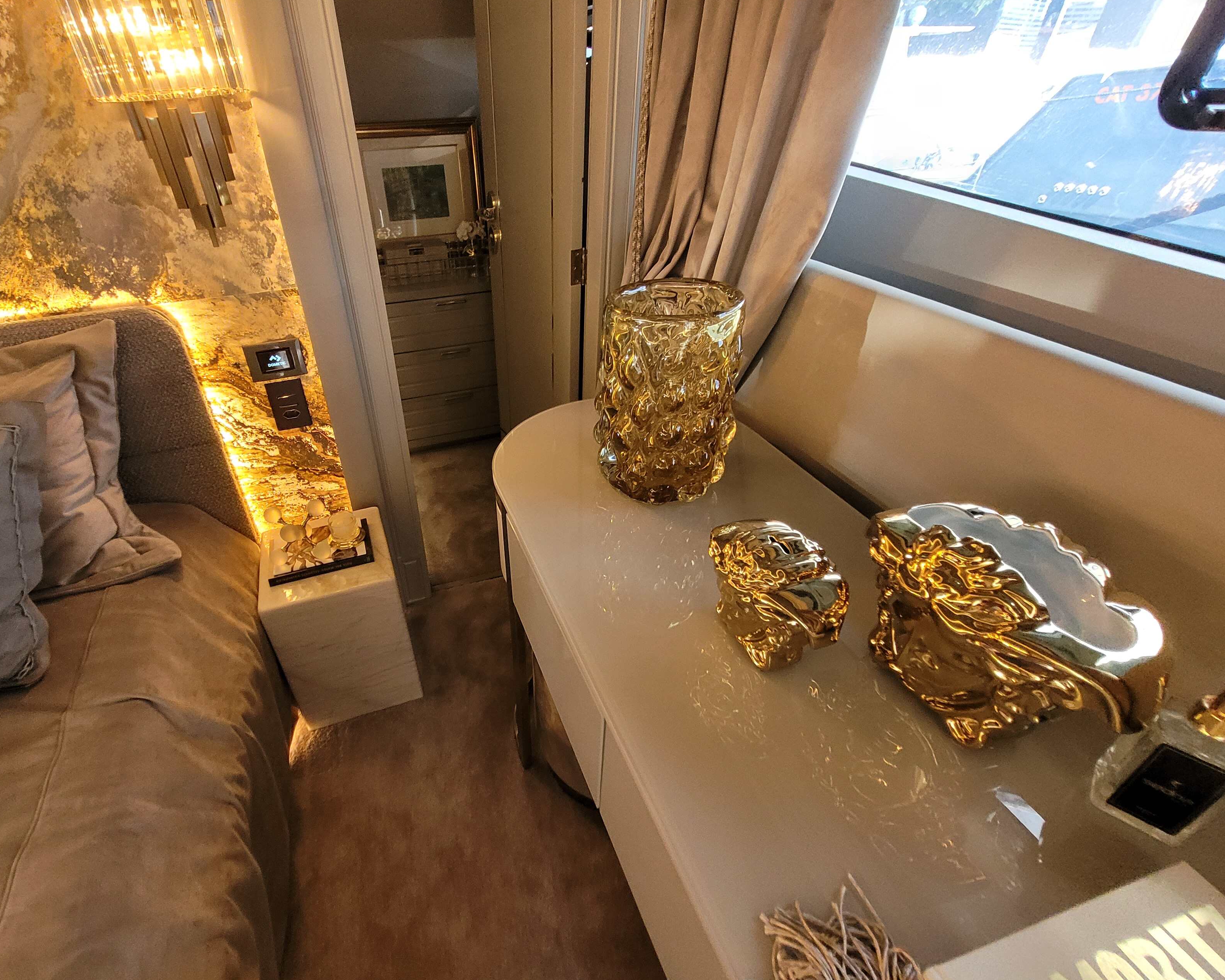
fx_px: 580
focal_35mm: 16
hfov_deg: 92.3
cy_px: 494
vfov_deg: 80.4
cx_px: 510
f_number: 2.2
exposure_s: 1/50
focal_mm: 1.74
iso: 320
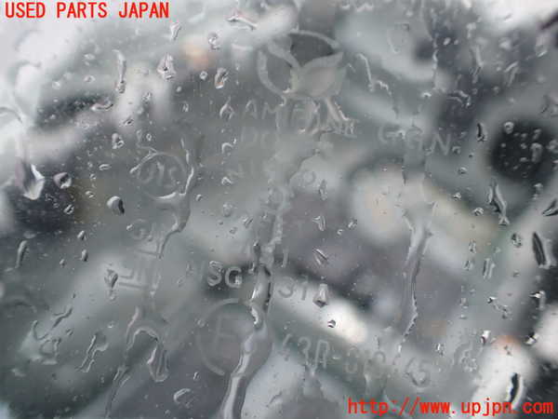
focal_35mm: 30
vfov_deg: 46.8
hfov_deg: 60.0
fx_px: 484
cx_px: 279
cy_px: 210
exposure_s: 1/200
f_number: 2.3
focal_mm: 5.4
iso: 100
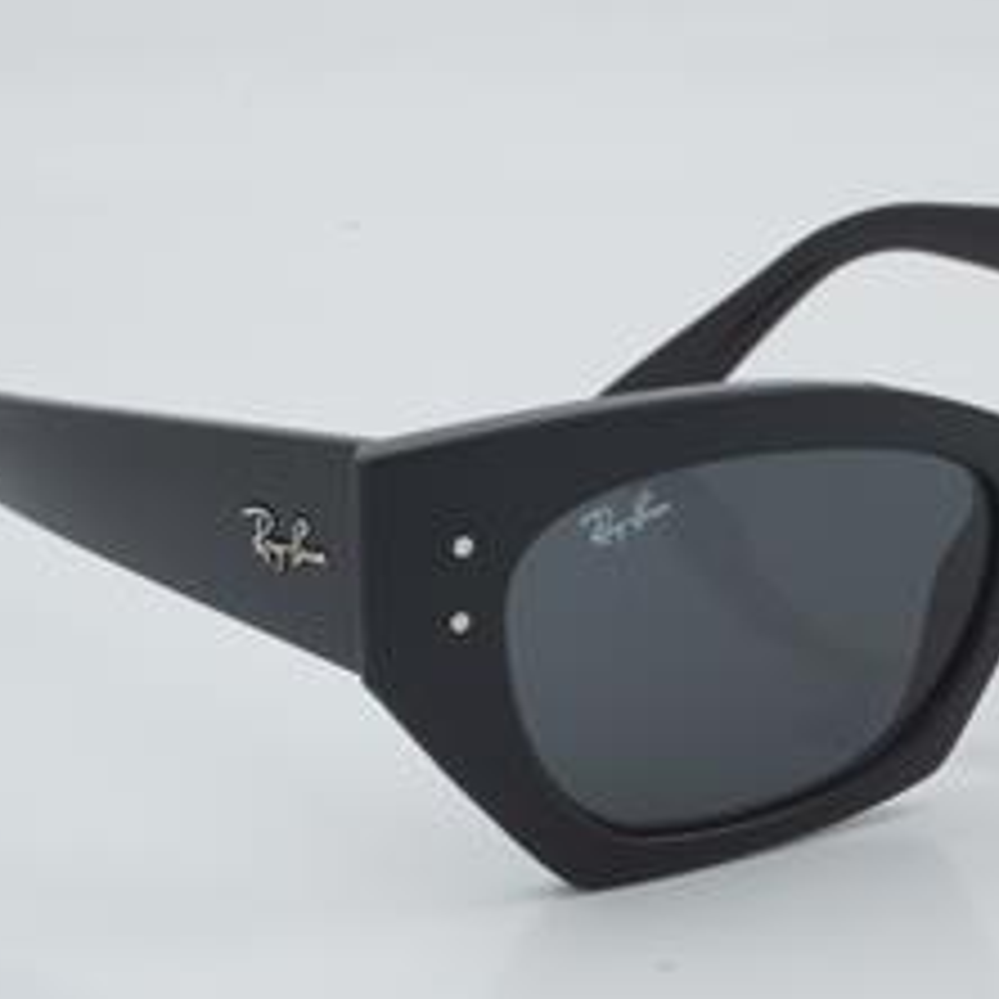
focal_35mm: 115
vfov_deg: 15.2
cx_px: 684
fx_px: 3755
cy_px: 562
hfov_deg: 15.1
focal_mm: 50
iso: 100
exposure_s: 1/3
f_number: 32
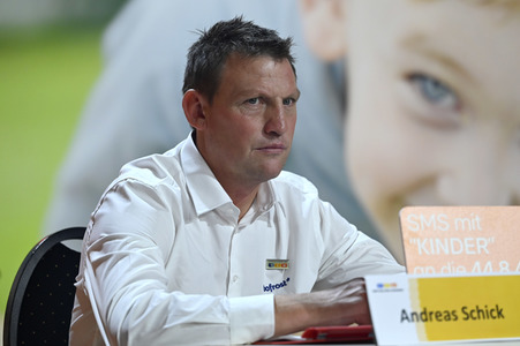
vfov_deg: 11.0
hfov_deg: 16.4
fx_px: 1804
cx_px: 260
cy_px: 173
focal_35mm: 125
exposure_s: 1/640
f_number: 2.8
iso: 1600
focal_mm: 125
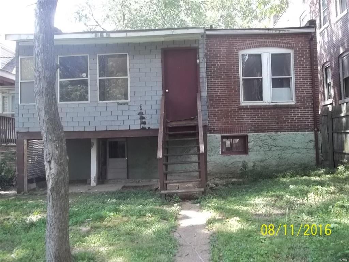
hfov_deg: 56.8
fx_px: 323
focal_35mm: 32
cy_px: 131
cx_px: 174
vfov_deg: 44.2
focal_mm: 5.7
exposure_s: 1/60
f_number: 2.9
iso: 64
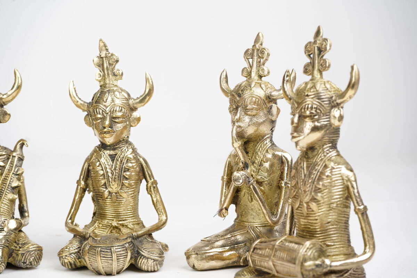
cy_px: 139
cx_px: 208
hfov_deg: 28.8
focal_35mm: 70
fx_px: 811
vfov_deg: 19.5
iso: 800
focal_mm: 70
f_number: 10
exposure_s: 1/100
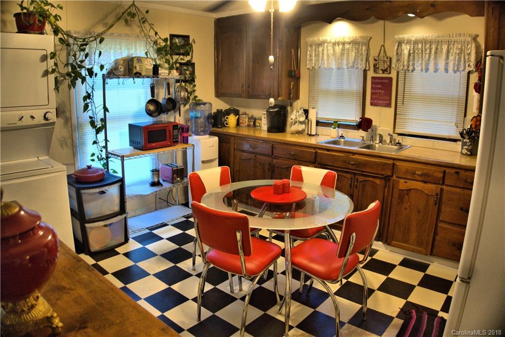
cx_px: 252
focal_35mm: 24
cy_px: 168
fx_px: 337
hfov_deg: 73.7
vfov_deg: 53.1
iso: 640
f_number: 4
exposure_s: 1/60
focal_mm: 16
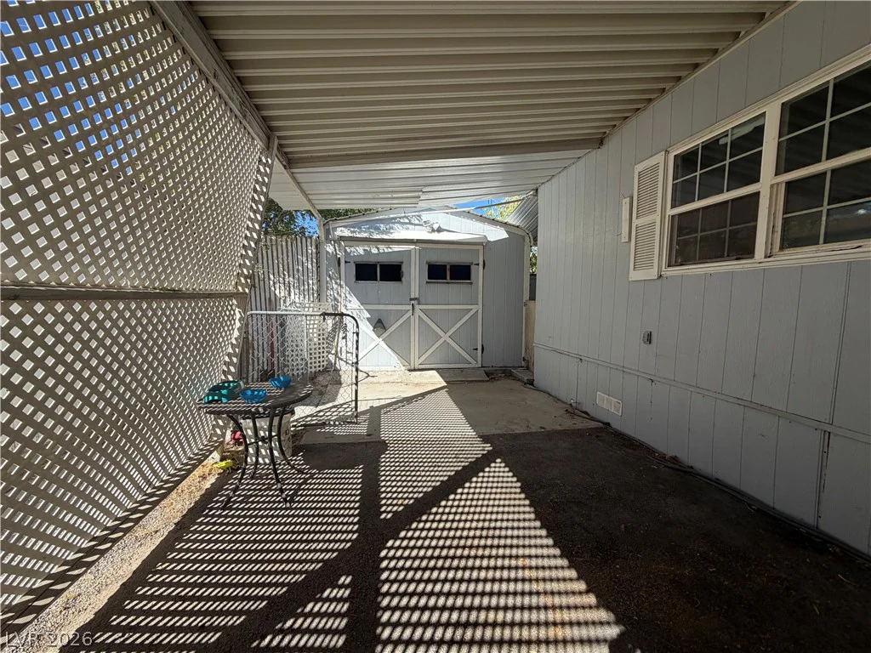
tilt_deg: -3.8
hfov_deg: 102.1
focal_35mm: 14
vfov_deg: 85.7
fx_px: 352
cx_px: 436
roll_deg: +0.2
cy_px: 326
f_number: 2.2
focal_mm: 2.22
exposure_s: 1/651
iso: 40
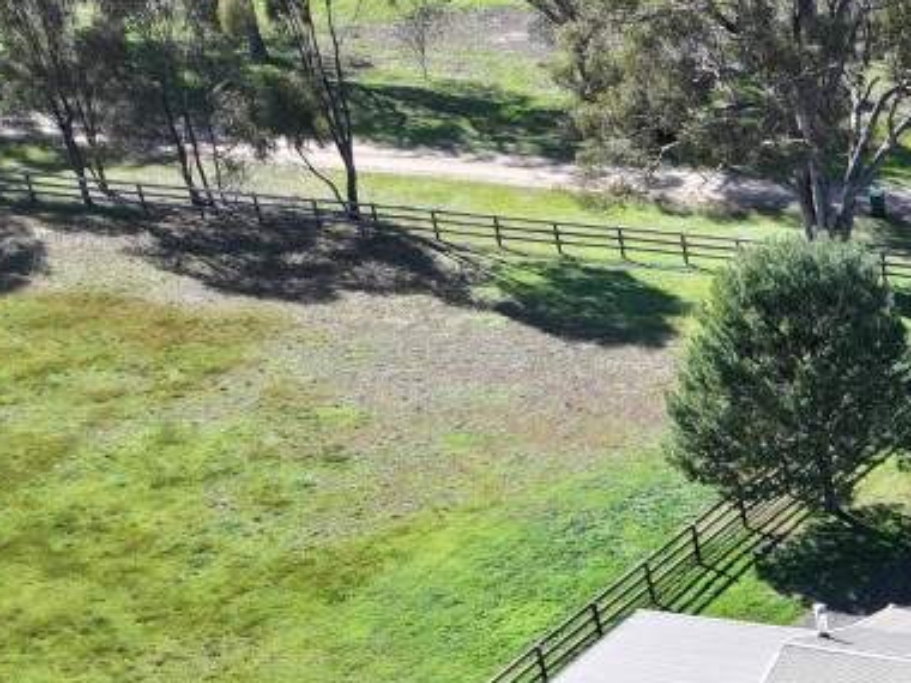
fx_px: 2395
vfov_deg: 15.0
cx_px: 1315
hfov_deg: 19.2
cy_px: 1038
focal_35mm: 91
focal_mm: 12.29
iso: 100
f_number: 2.8
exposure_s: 1/640
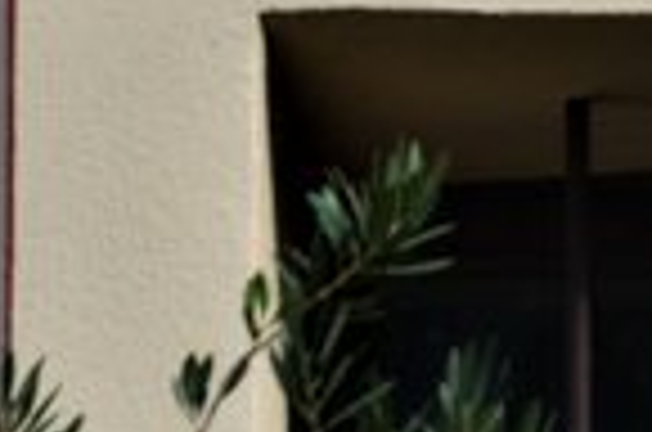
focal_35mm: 871
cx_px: 1291
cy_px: 855
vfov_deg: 1.6
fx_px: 15736
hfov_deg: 2.4
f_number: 10
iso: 320
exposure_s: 1/200
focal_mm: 105
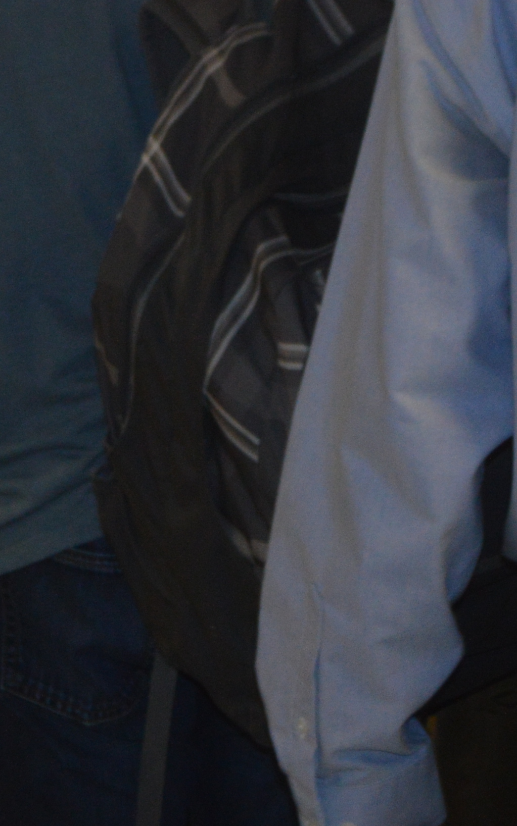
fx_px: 3290
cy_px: -161
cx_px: 97
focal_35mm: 146
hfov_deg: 9.0
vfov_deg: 13.9
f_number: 4.2
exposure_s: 1/60
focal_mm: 26
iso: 560
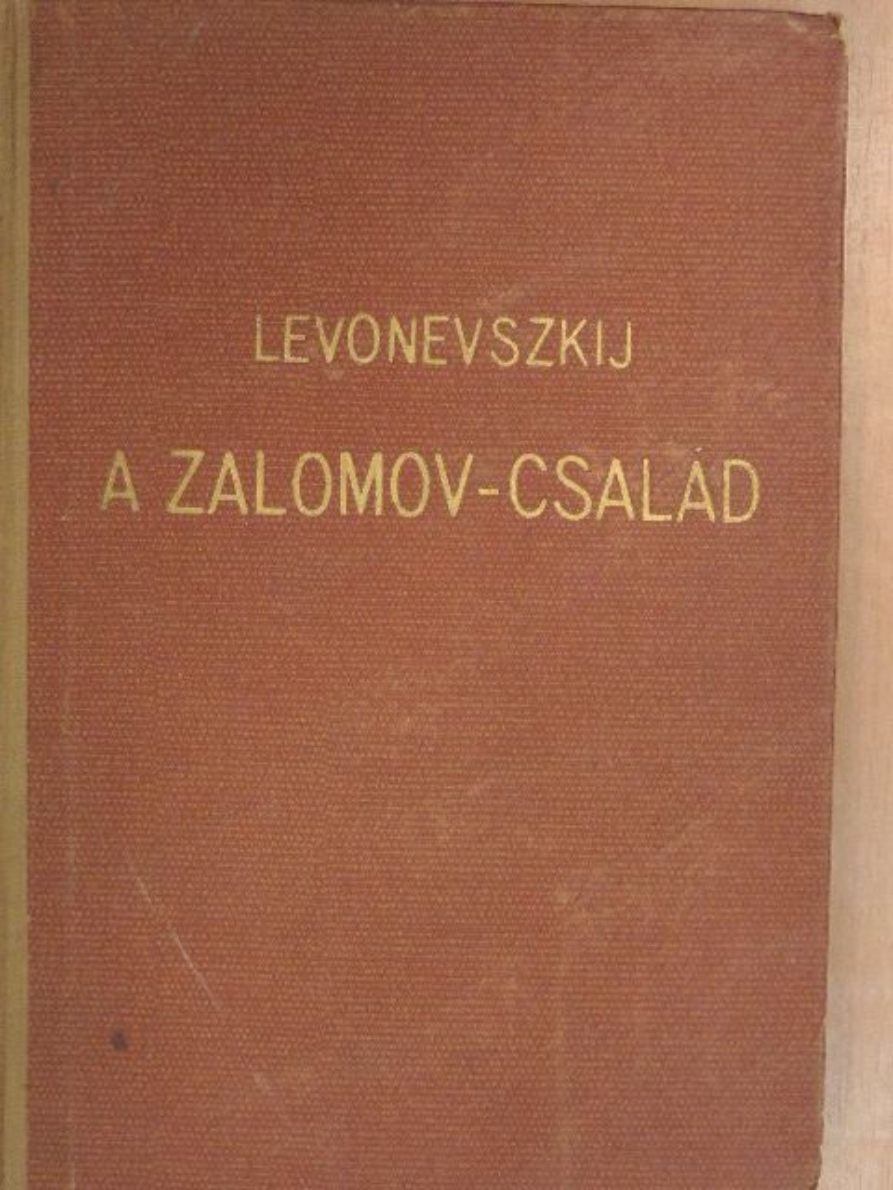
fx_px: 1892
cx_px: 446
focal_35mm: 55
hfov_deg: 26.6
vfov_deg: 34.9
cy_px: 595
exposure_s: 1/125
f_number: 3.7
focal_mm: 9.8
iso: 1600
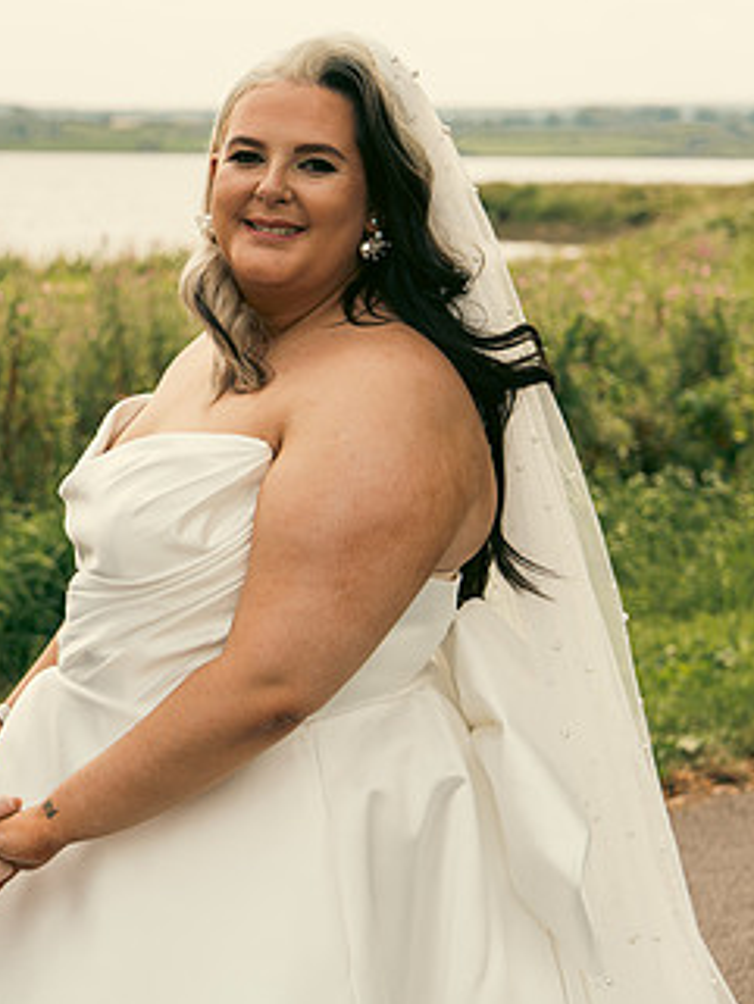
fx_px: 2322
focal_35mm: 80
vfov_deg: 24.4
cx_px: -110
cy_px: 424
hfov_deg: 17.7
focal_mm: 46
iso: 125
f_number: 3.5
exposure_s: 1/320
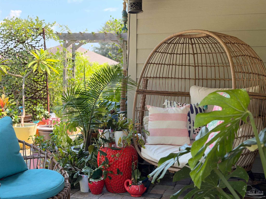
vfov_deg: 30.3
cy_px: 100
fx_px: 369
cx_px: 133
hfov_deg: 39.7
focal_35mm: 48
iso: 100
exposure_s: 1/690
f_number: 1.8
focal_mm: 6.76
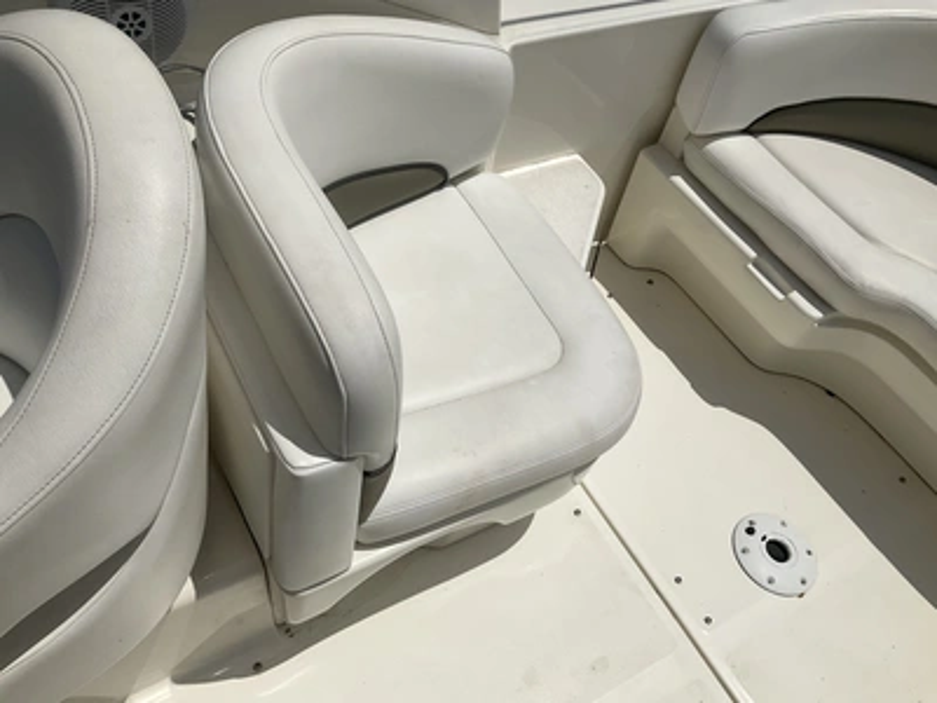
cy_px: 352
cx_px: 468
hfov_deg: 61.7
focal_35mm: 29
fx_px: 785
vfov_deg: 48.2
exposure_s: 1/12658
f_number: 1.8
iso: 20
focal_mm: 3
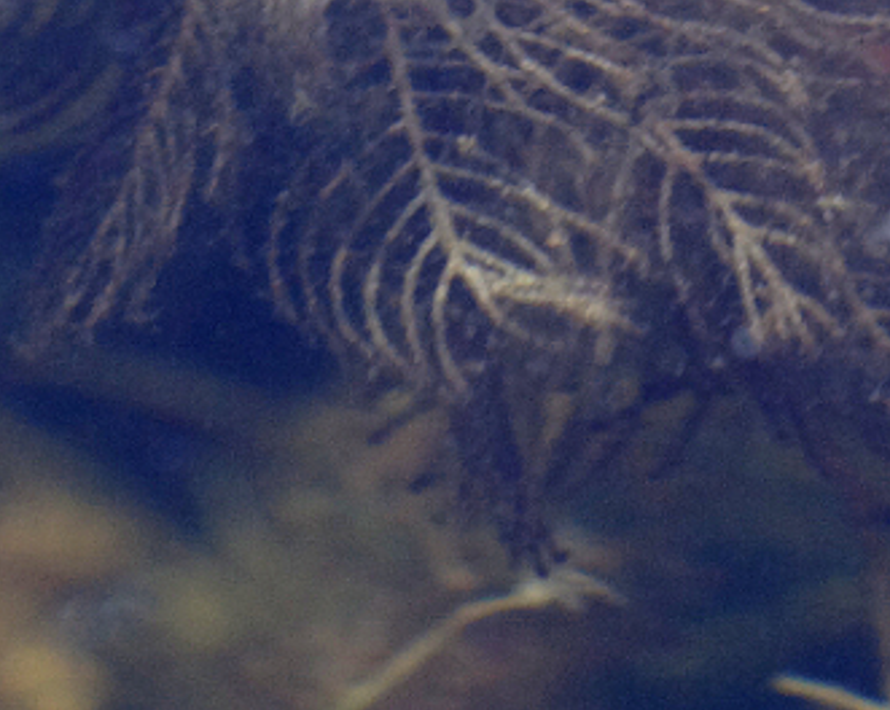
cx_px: 508
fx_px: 13444
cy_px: -11
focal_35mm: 511
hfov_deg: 3.8
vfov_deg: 3.0
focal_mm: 100
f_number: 5
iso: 640
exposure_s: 1/160
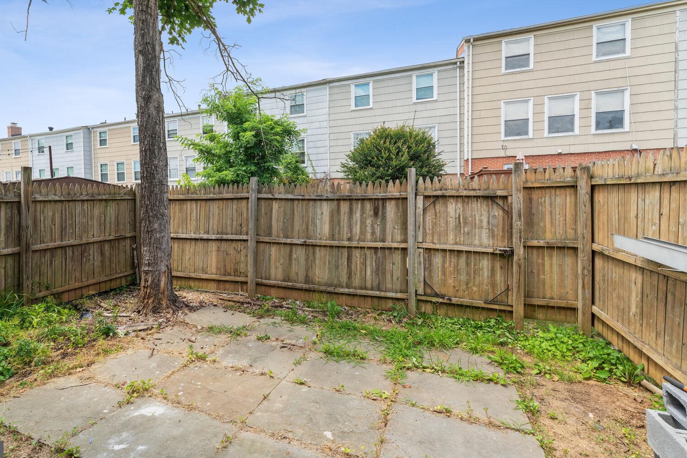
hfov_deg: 96.5
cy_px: 207
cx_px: 311
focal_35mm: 16
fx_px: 305
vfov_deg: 73.6
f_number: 8
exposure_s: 1/200
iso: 200
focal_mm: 14
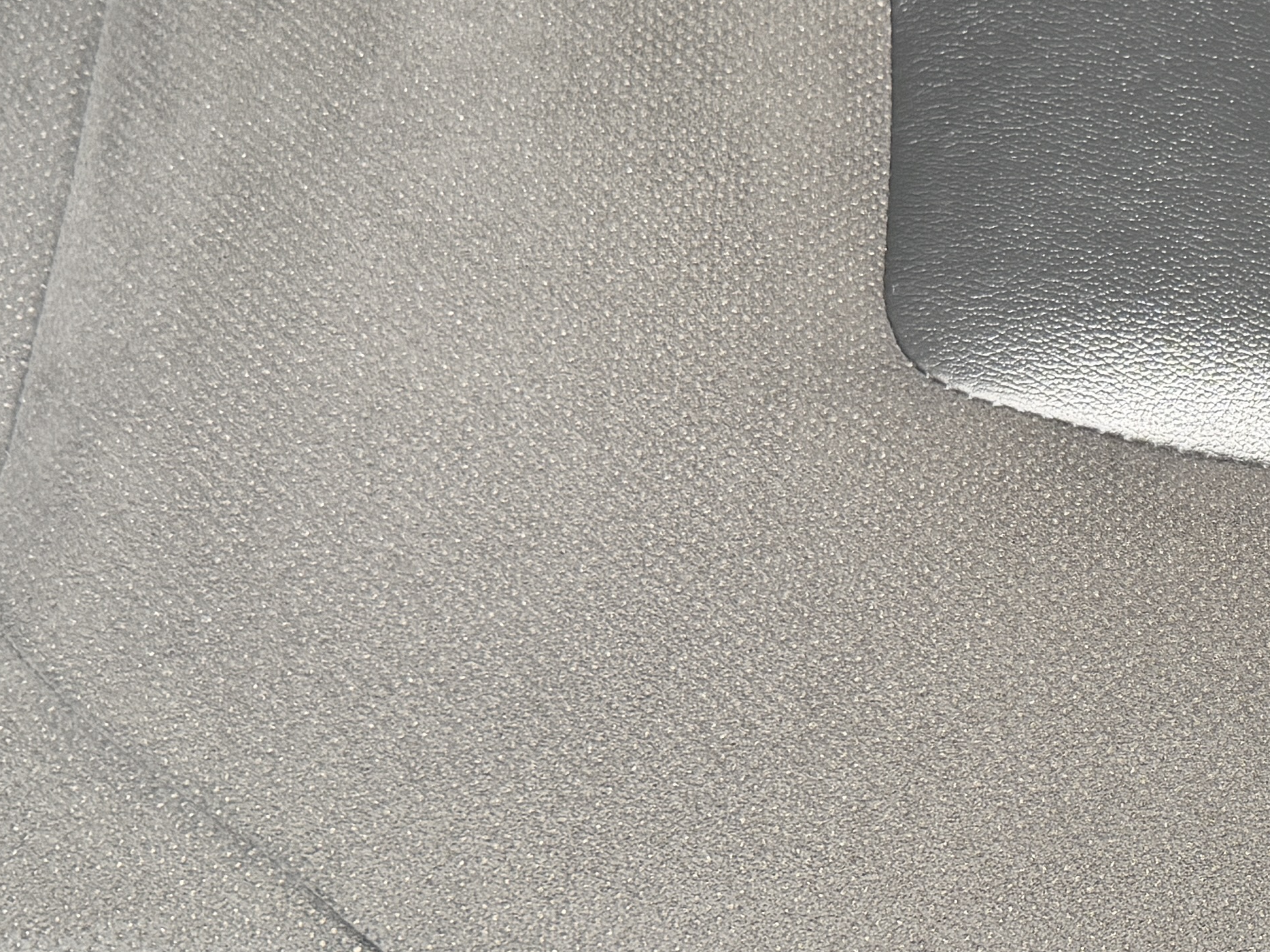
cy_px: 545
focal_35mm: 72
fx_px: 2642
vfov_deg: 20.4
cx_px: 1293
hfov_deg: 25.6
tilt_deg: -60.0
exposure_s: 1/159
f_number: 1.78
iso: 200
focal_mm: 6.76
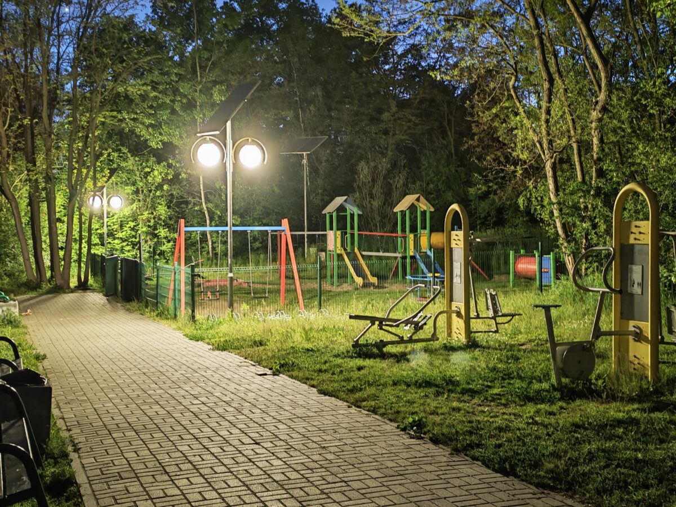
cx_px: 338
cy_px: 254
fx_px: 937
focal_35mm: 48
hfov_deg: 39.7
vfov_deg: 30.3
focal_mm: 6.12
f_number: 1.9
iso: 6400
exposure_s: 1/1.75
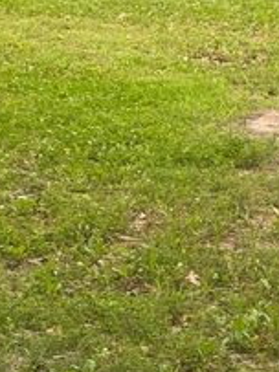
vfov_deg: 12.0
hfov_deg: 9.4
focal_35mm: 158
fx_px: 1700
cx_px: 86
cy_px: -168
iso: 100
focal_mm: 6.76
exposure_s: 1/706
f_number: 1.78
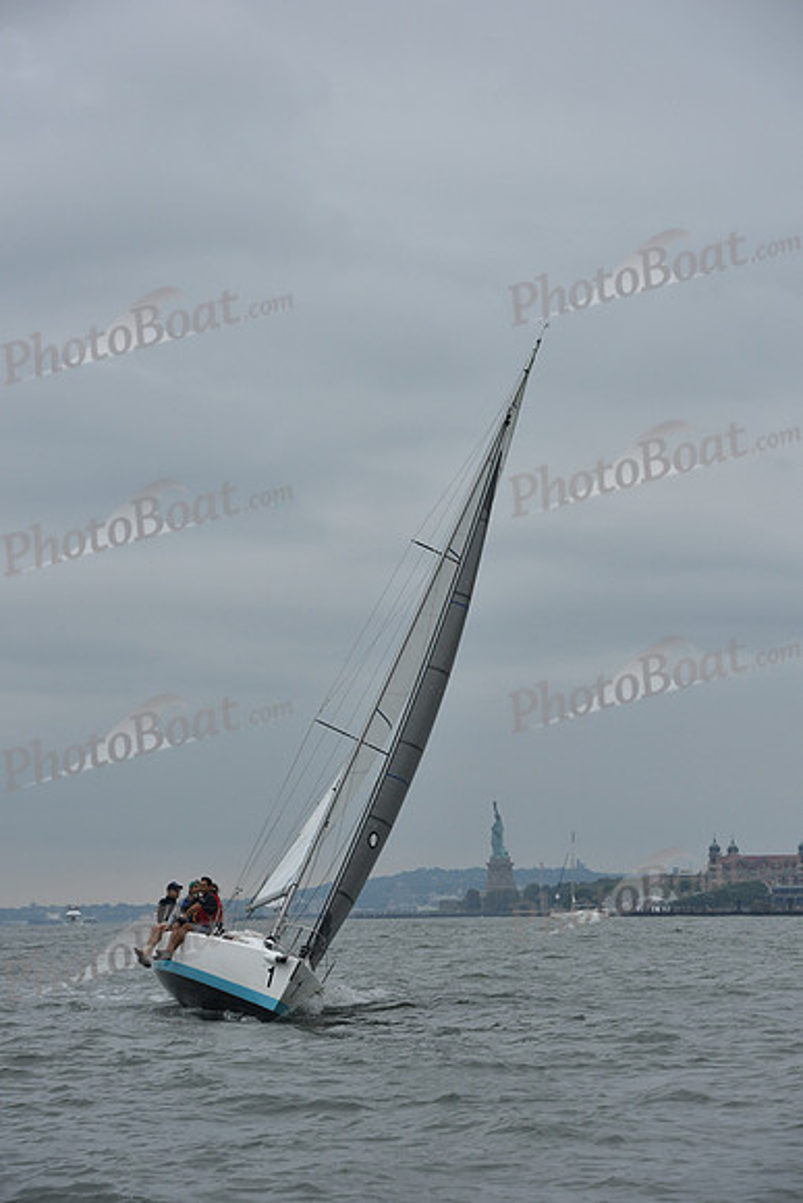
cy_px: 602
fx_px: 4347
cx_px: 402
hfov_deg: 10.6
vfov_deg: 15.8
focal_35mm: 130
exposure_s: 1/800
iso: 400
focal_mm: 130
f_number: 8
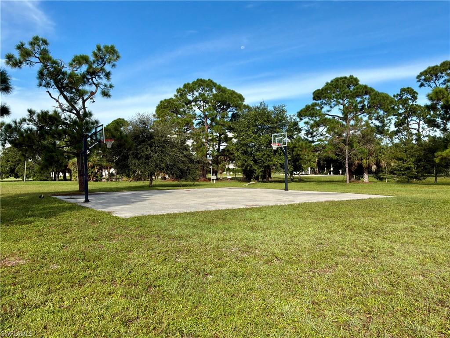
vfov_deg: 49.7
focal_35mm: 28
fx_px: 364
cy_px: 169
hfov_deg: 63.4
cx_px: 225
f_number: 1.8
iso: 25
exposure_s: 1/1377
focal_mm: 3
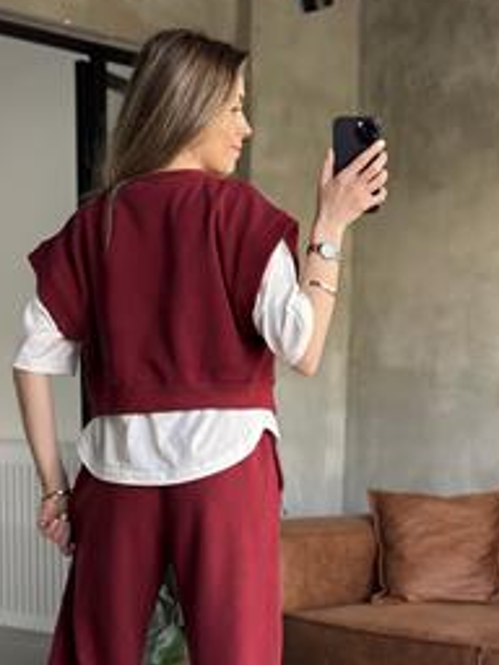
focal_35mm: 80
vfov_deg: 24.1
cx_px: 200
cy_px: 514
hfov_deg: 18.4
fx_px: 1538
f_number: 1.78
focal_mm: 6.86
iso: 250
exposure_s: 1/60
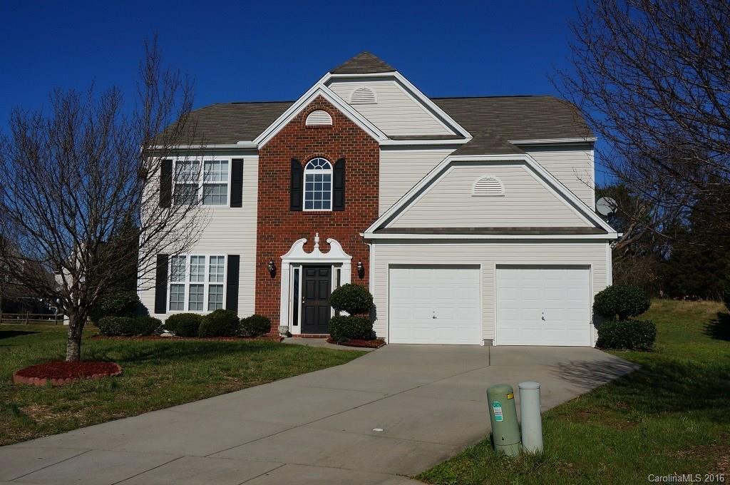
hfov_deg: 53.2
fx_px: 729
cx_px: 365
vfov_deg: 36.8
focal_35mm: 36
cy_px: 242
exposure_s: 1/320
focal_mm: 24
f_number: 13
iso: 100
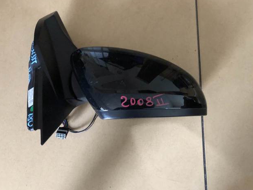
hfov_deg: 61.7
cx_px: 127
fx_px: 212
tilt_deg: -76.5
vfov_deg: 48.2
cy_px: 94
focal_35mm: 29
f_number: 1.8
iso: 125
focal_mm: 4
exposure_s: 1/4
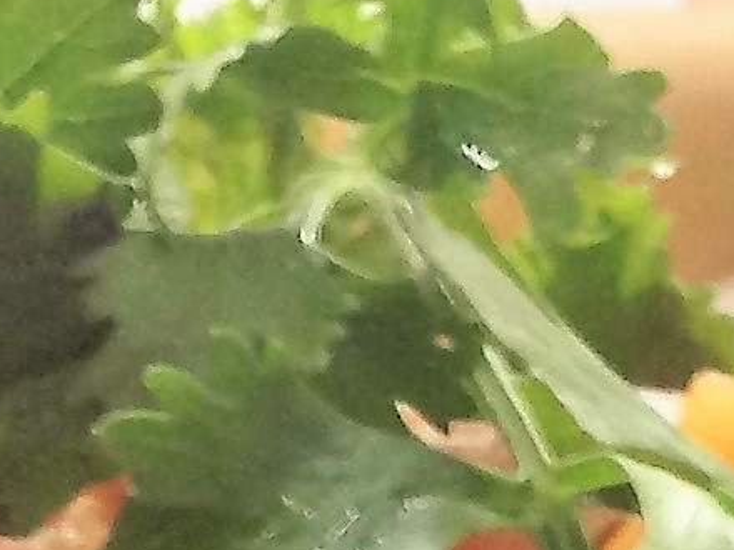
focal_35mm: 245
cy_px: 1293
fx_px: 5195
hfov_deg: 8.1
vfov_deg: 5.8
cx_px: 80
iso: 125
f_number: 2.4
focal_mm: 4.12
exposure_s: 1/20
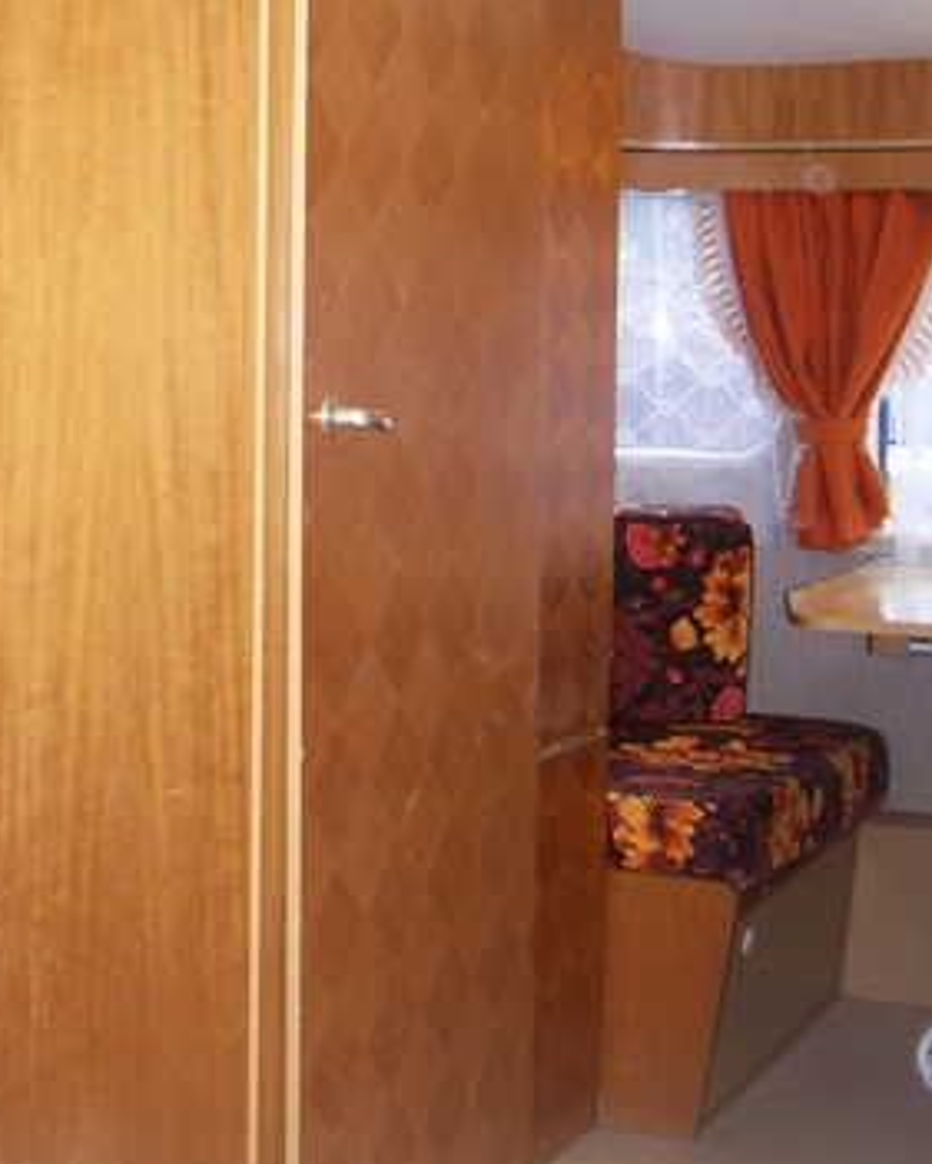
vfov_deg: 29.7
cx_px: 302
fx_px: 2171
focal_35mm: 63
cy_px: 356
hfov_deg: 24.1
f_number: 2.7
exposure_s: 1/64
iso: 80
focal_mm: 5.6
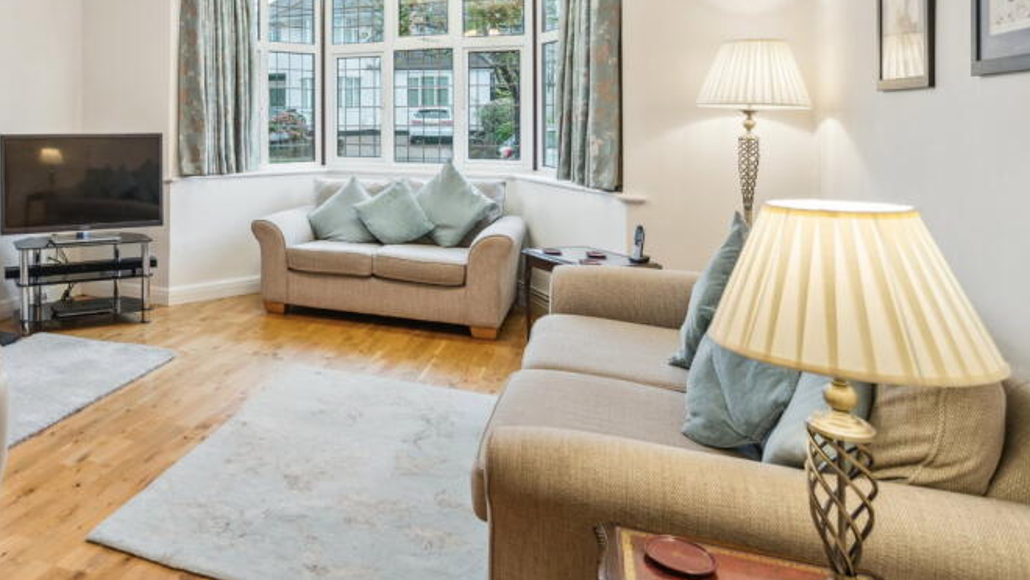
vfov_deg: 42.5
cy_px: 117
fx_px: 710
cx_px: 247
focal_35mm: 26
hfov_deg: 66.9
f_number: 6.3
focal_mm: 16
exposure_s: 1/15
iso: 640
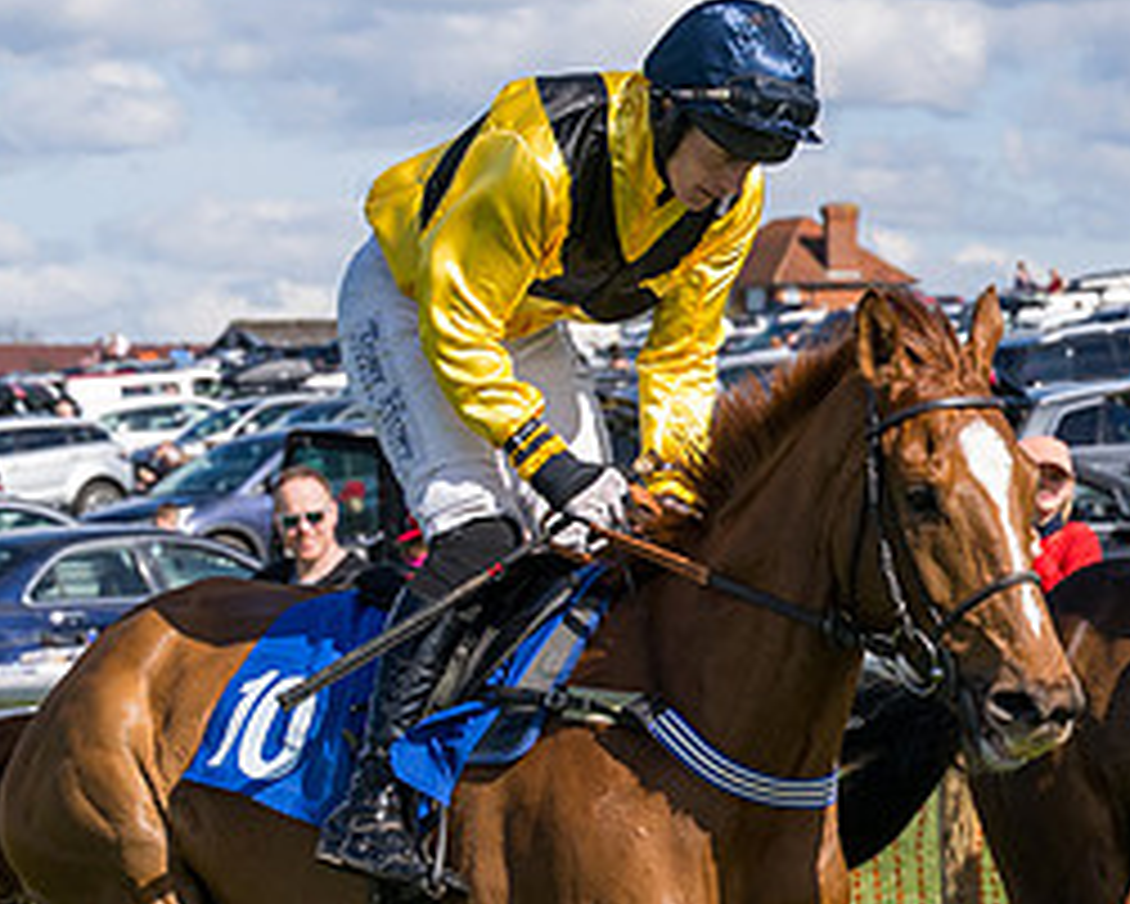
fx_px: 8866
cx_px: 886
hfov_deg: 7.3
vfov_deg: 5.8
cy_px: 949
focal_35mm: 265
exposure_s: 1/2000
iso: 400
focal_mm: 70
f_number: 5.6
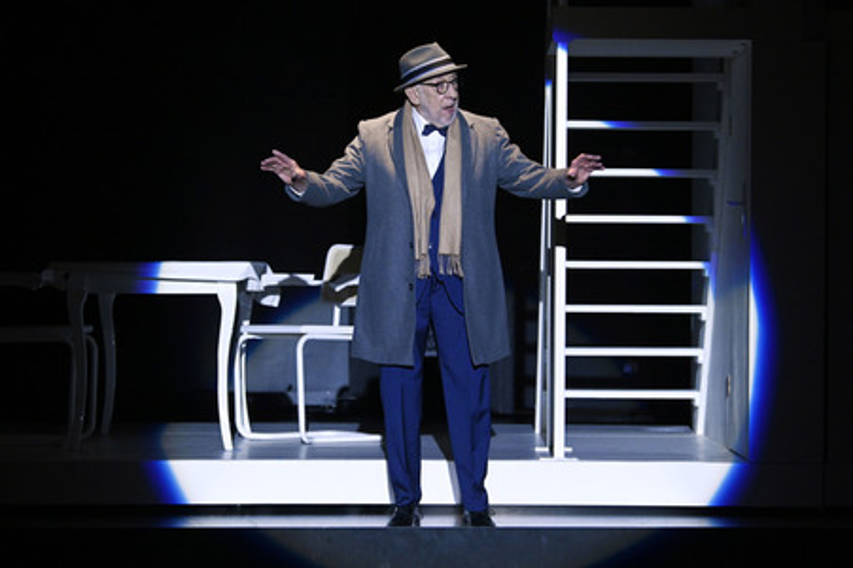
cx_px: 426
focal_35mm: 120
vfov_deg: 11.4
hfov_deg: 17.1
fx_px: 2841
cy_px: 284
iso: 4000
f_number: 5
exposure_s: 1/1000
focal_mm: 120
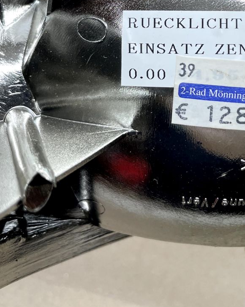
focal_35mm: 56
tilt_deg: -59.8
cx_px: 206
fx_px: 508
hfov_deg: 26.5
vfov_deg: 32.1
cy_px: 35
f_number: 1.6
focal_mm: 4.2
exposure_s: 1/100
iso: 32
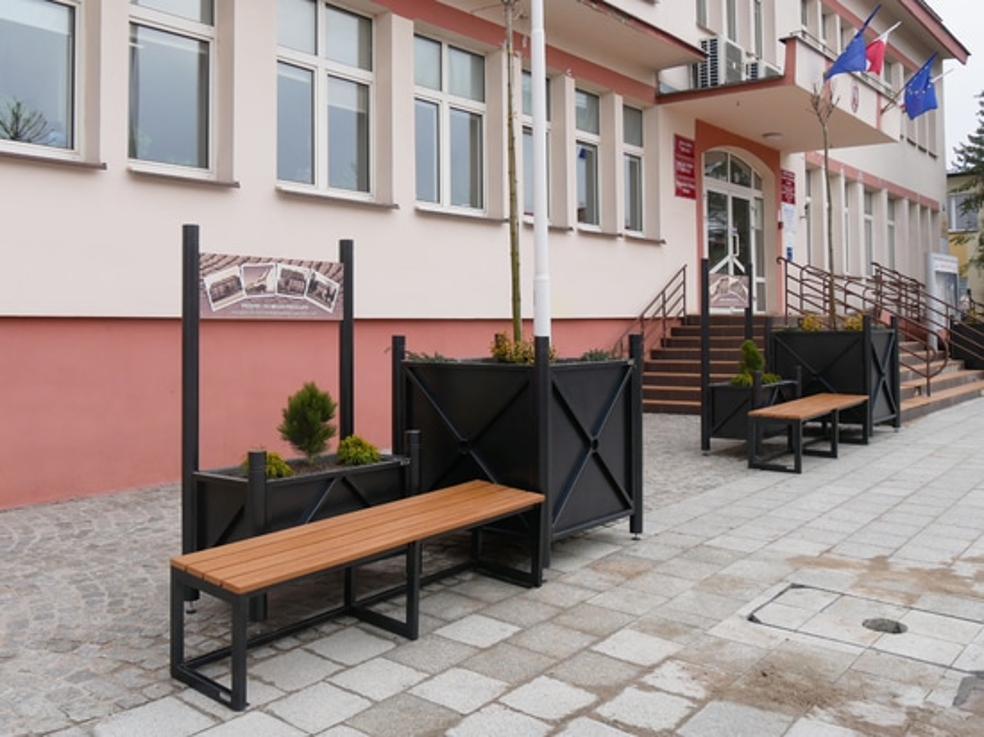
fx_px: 852
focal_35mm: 30
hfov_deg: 60.0
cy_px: 368
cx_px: 492
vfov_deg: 46.8
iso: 200
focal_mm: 15
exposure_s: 1/200
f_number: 5
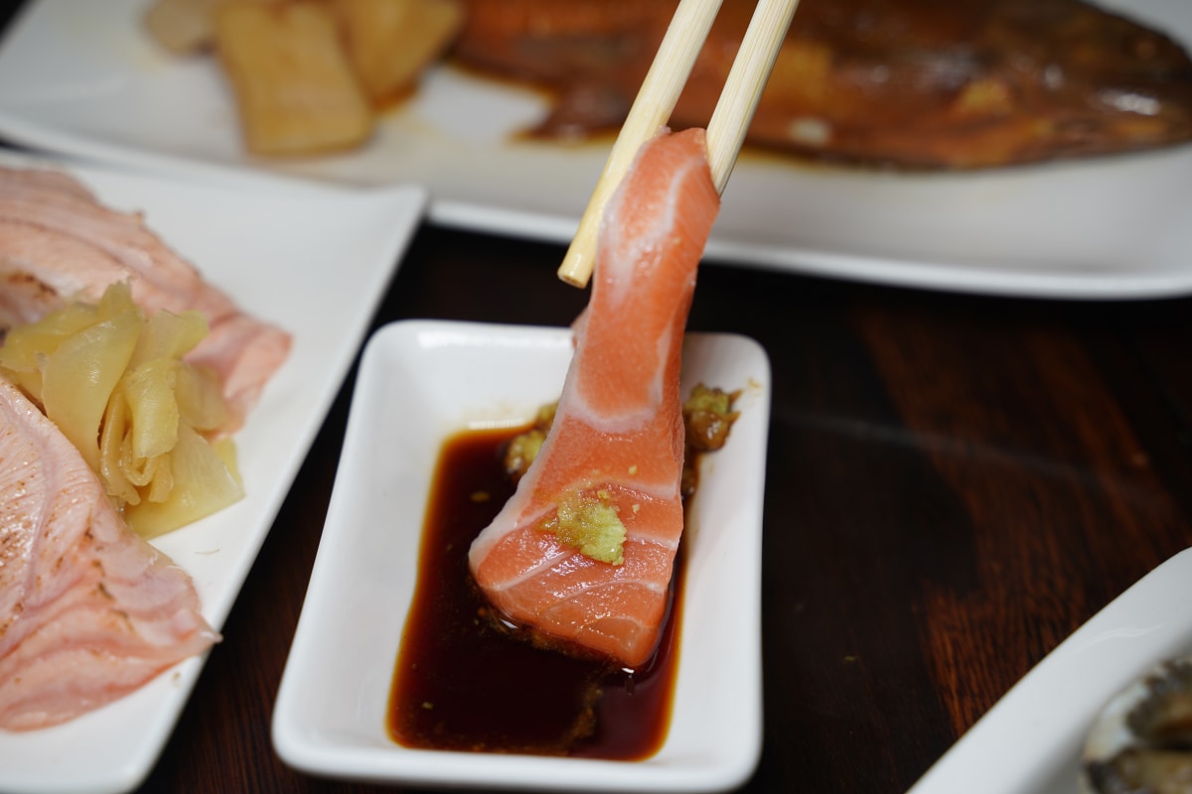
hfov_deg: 32.9
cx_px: 596
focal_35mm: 61
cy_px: 397
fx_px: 2020
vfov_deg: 22.3
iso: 100
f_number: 4.5
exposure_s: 1/125
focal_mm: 61
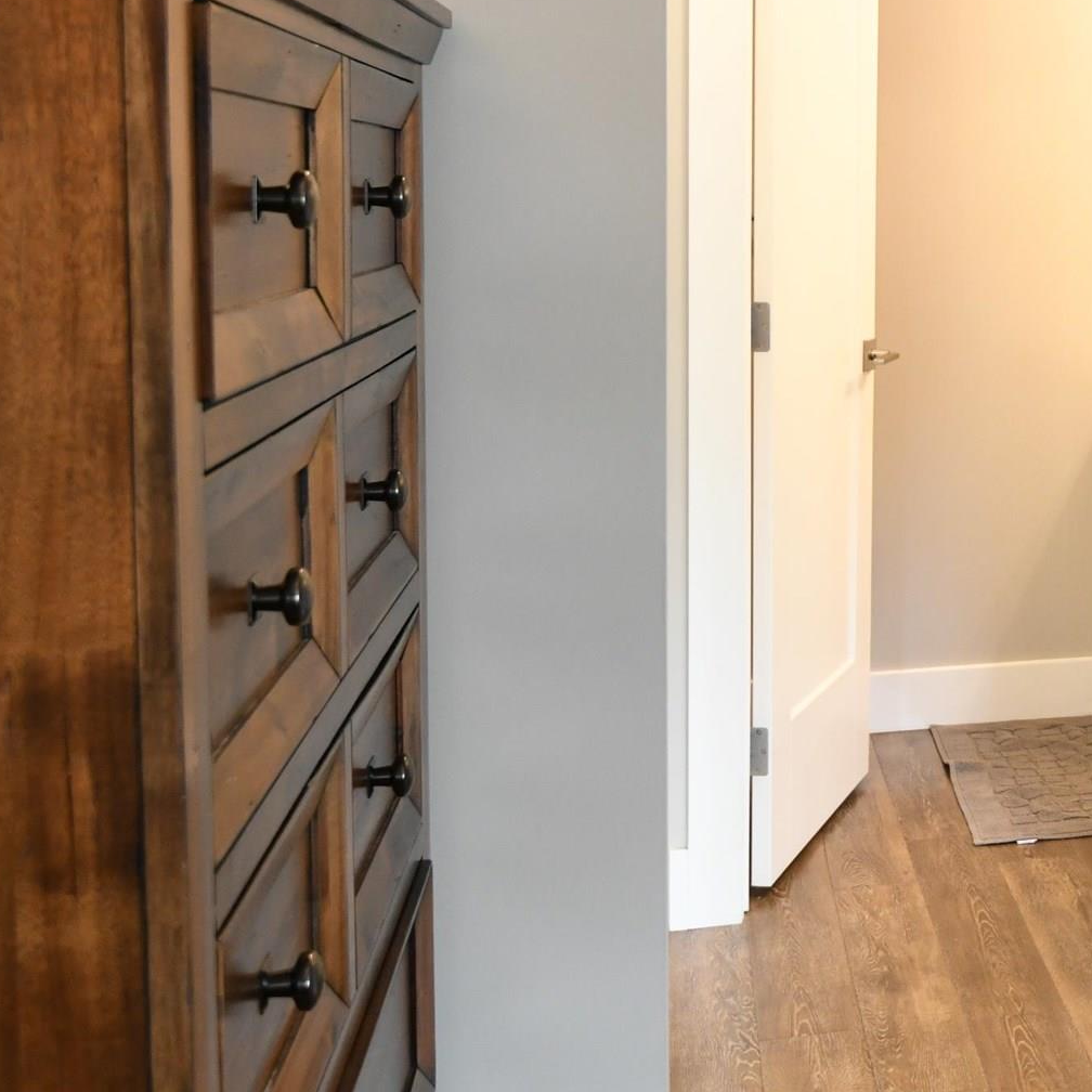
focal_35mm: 57
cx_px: 1426
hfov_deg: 25.7
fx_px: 2034
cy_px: 313
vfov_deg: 29.7
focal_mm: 22
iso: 1800
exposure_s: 1/60
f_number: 4
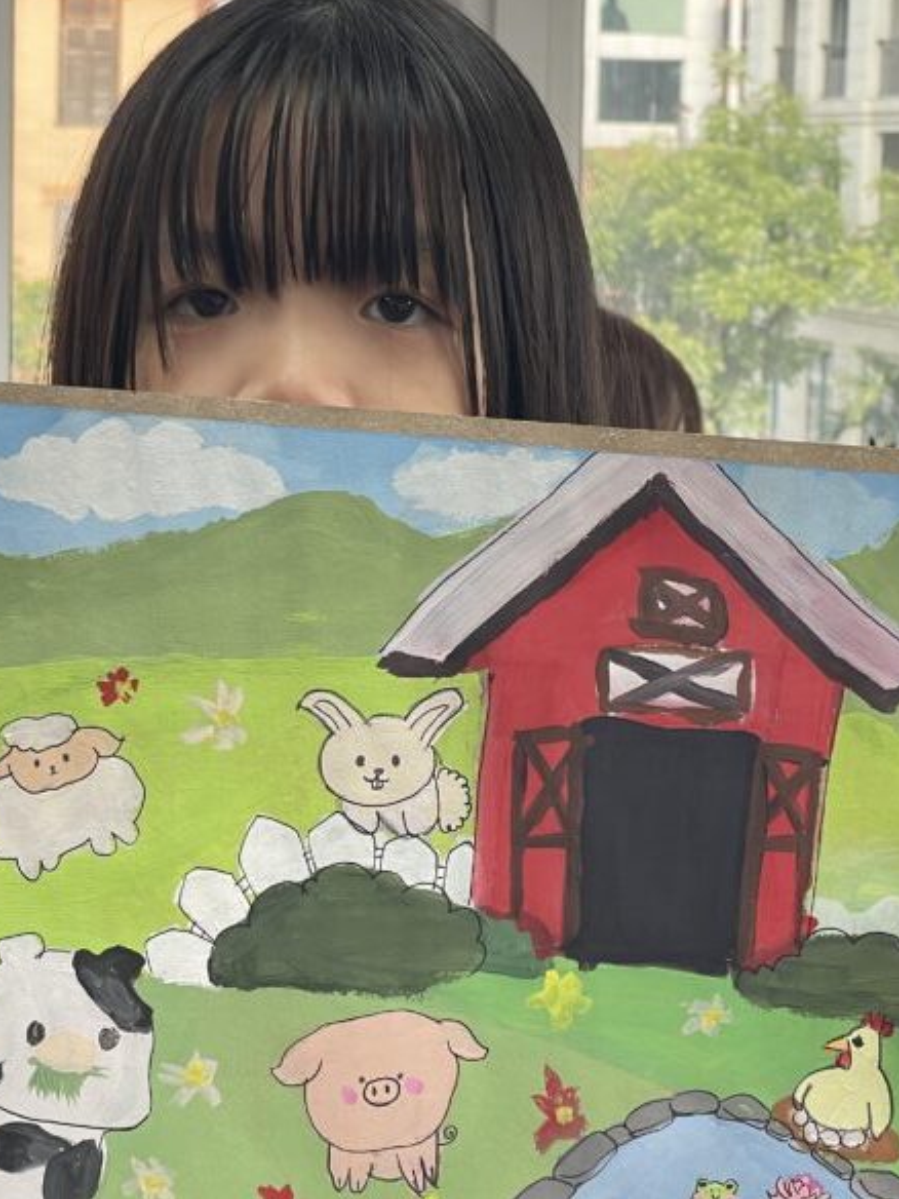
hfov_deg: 16.6
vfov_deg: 22.0
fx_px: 3082
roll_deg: -0.9
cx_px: 347
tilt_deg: -5.7
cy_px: 487
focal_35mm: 89
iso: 50
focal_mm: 6
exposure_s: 1/100
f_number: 2
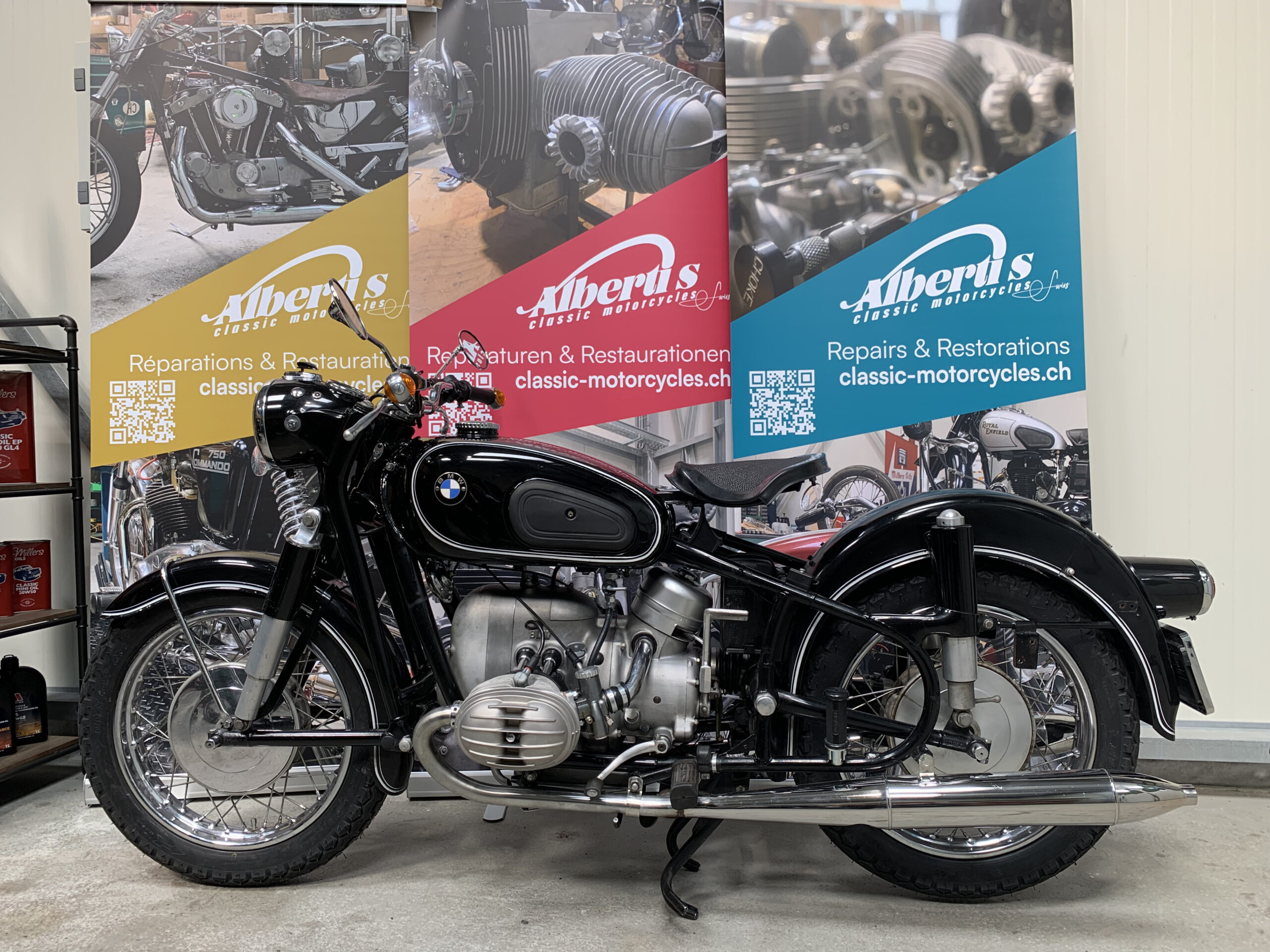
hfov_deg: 67.3
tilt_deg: -2.0
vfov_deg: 53.1
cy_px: 476
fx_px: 954
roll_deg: -0.2
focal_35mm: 26
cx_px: 635
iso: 32
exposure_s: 1/122
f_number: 1.8
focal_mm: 4.25
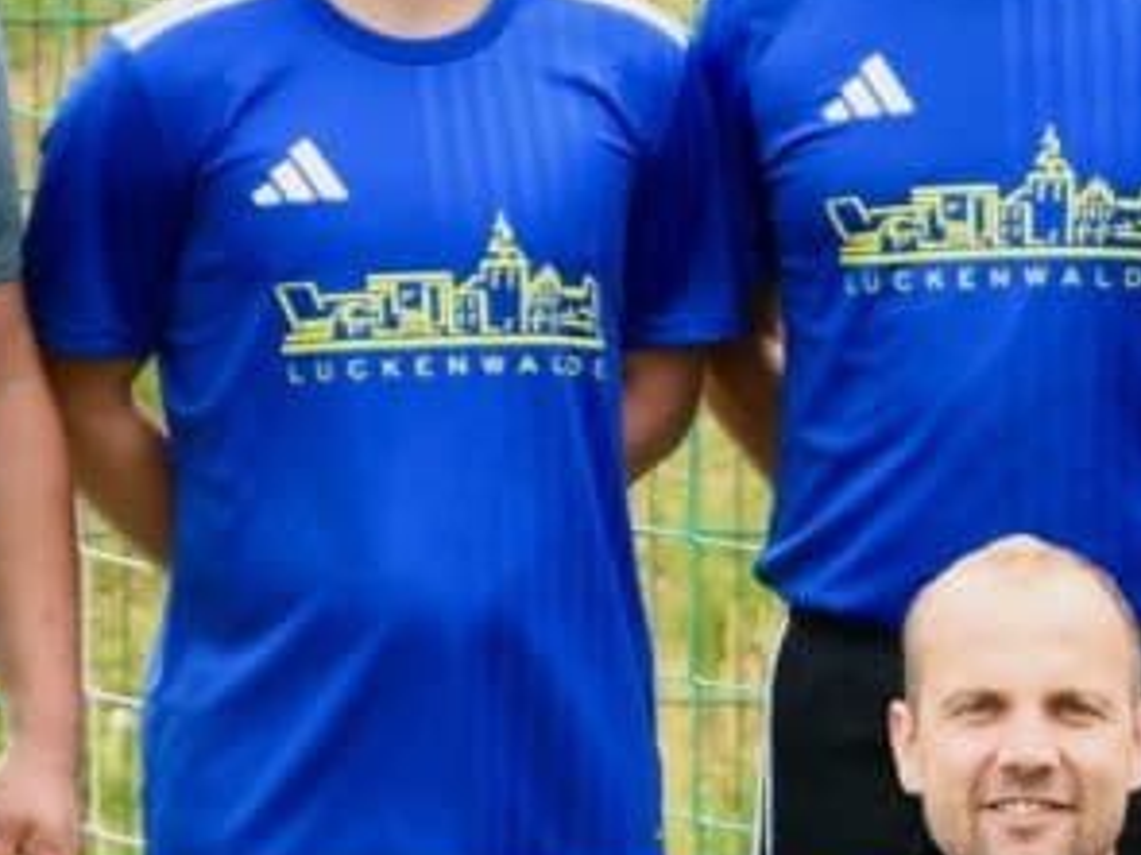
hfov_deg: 5.9
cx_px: 1802
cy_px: 818
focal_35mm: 334
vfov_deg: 4.4
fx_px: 11005
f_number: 2.8
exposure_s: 1/800
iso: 320
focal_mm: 50
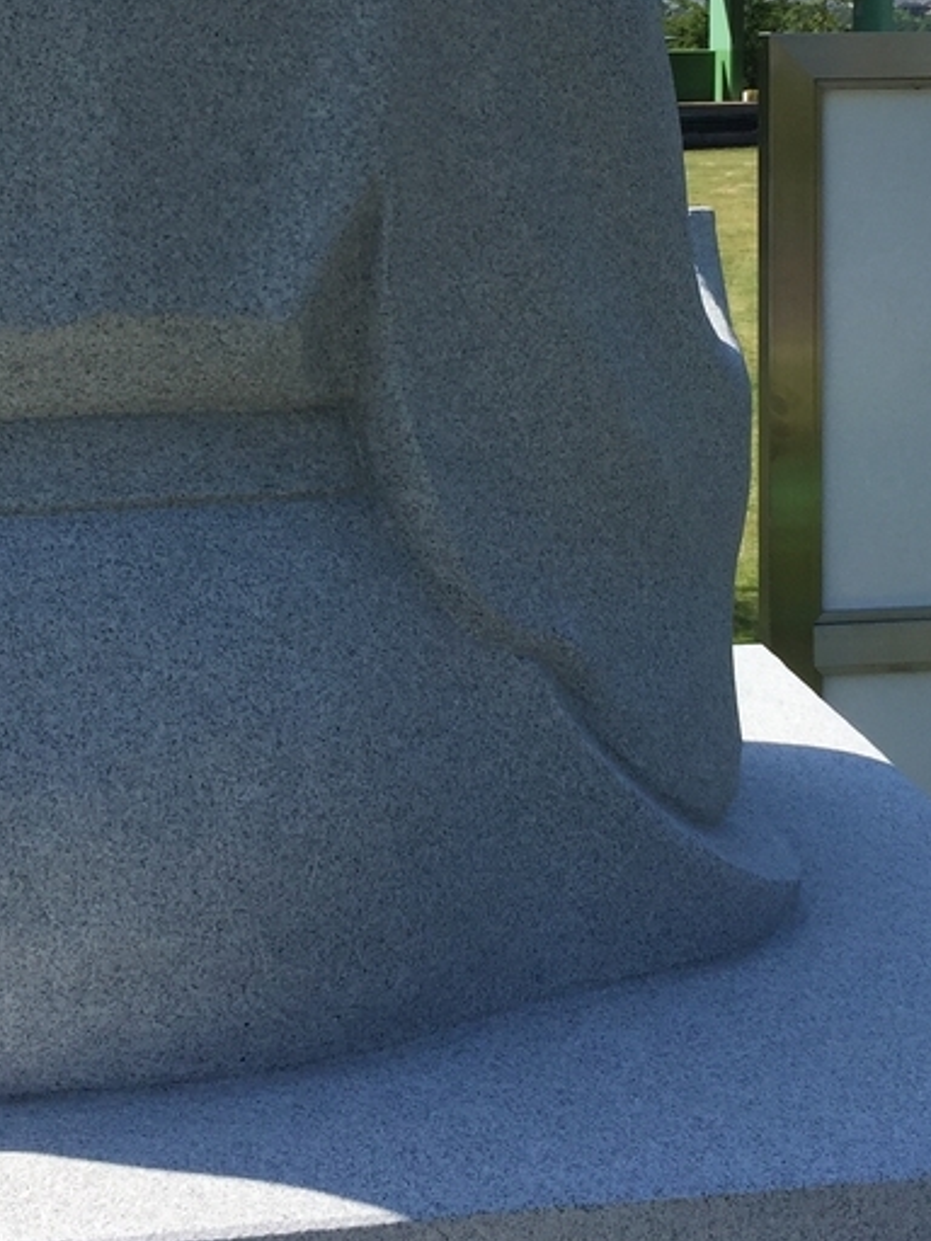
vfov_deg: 27.9
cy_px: 223
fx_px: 2438
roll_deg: +0.4
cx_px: 499
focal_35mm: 68
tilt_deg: -5.1
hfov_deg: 21.6
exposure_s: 1/2326
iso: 32
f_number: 2.2
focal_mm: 4.15
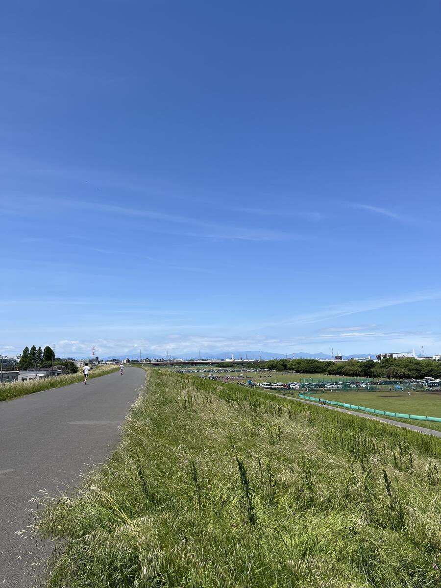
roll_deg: +1.2
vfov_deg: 67.3
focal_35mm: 26
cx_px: 220
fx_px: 442
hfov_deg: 53.1
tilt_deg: +7.6
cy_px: 294
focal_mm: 5.1
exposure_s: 1/4484
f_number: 1.6
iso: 50
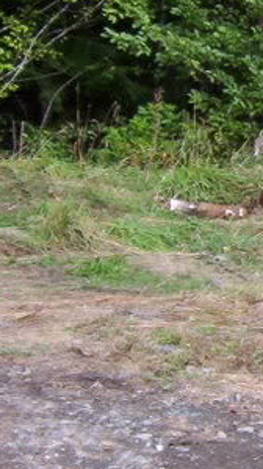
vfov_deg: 20.3
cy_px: 163
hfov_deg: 10.7
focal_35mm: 105
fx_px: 1306
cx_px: 490
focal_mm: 5.54
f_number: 2.76
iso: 100
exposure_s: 1/161
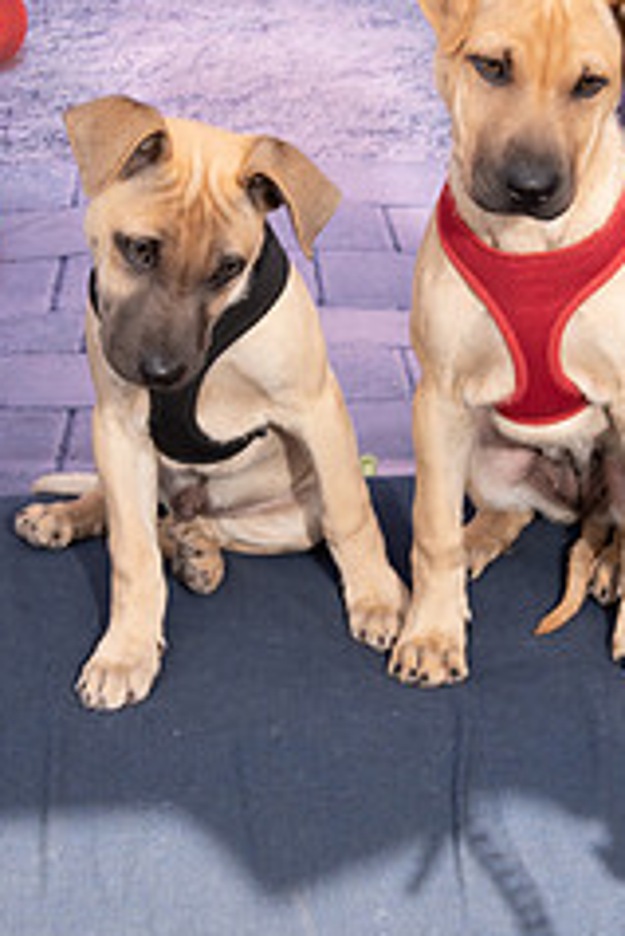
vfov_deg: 23.4
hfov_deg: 15.7
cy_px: 440
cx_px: 417
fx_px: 2262
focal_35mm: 87
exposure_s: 1/125
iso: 400
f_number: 13
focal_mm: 46
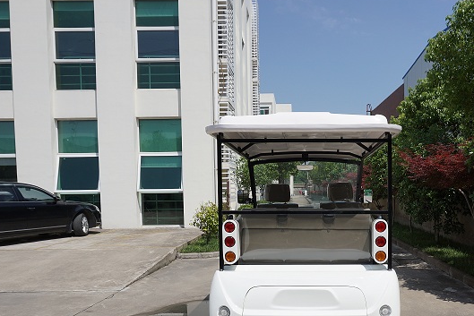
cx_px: 308
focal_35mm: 34
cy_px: 218
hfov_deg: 54.9
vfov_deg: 38.3
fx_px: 448
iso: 100
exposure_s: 1/400
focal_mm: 16
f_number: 9
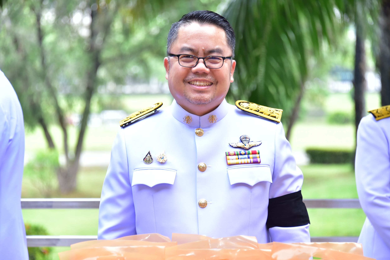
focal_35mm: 160
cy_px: 130
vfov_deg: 8.6
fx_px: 1734
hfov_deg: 12.8
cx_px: 195
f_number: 5.6
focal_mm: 160
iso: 1000
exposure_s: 1/200
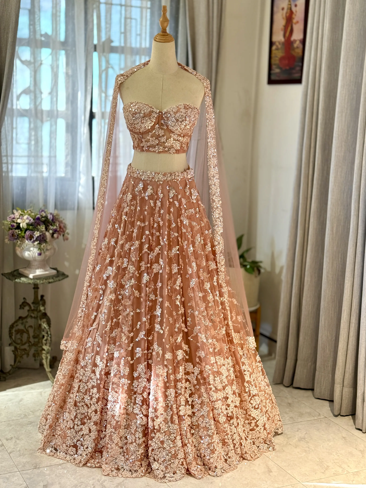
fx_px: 761
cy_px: 243
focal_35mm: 54
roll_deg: -2.1
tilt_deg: -10.3
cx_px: 167
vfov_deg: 35.5
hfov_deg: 27.0
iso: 80
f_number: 1.78
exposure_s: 1/100
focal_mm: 6.76
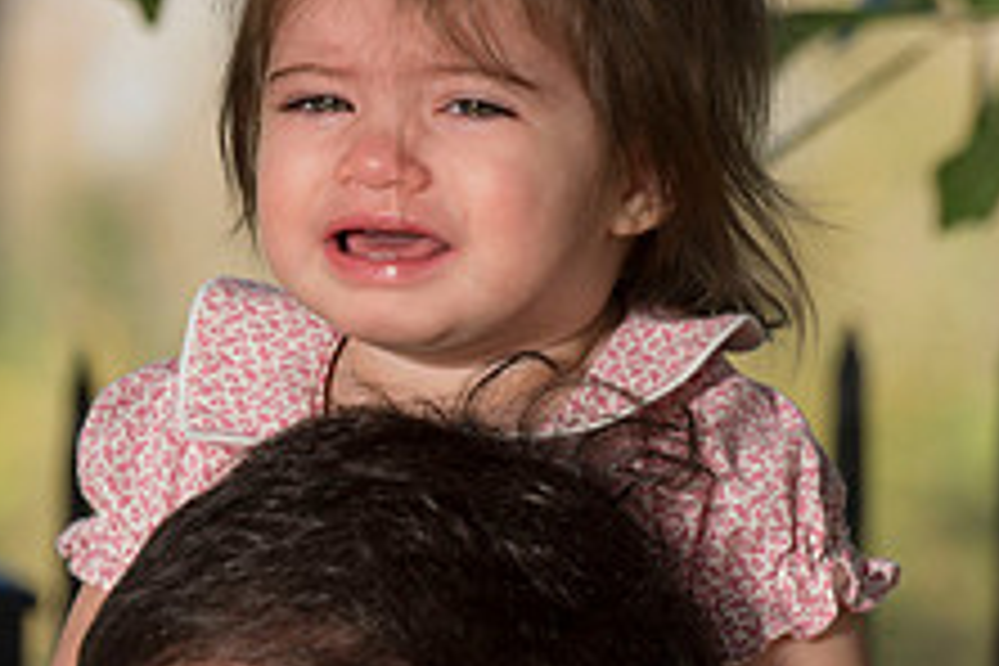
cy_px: 572
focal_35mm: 497
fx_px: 13791
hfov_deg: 4.1
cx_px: 369
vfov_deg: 2.8
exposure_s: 1/400
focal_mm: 190
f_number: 6.3
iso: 320
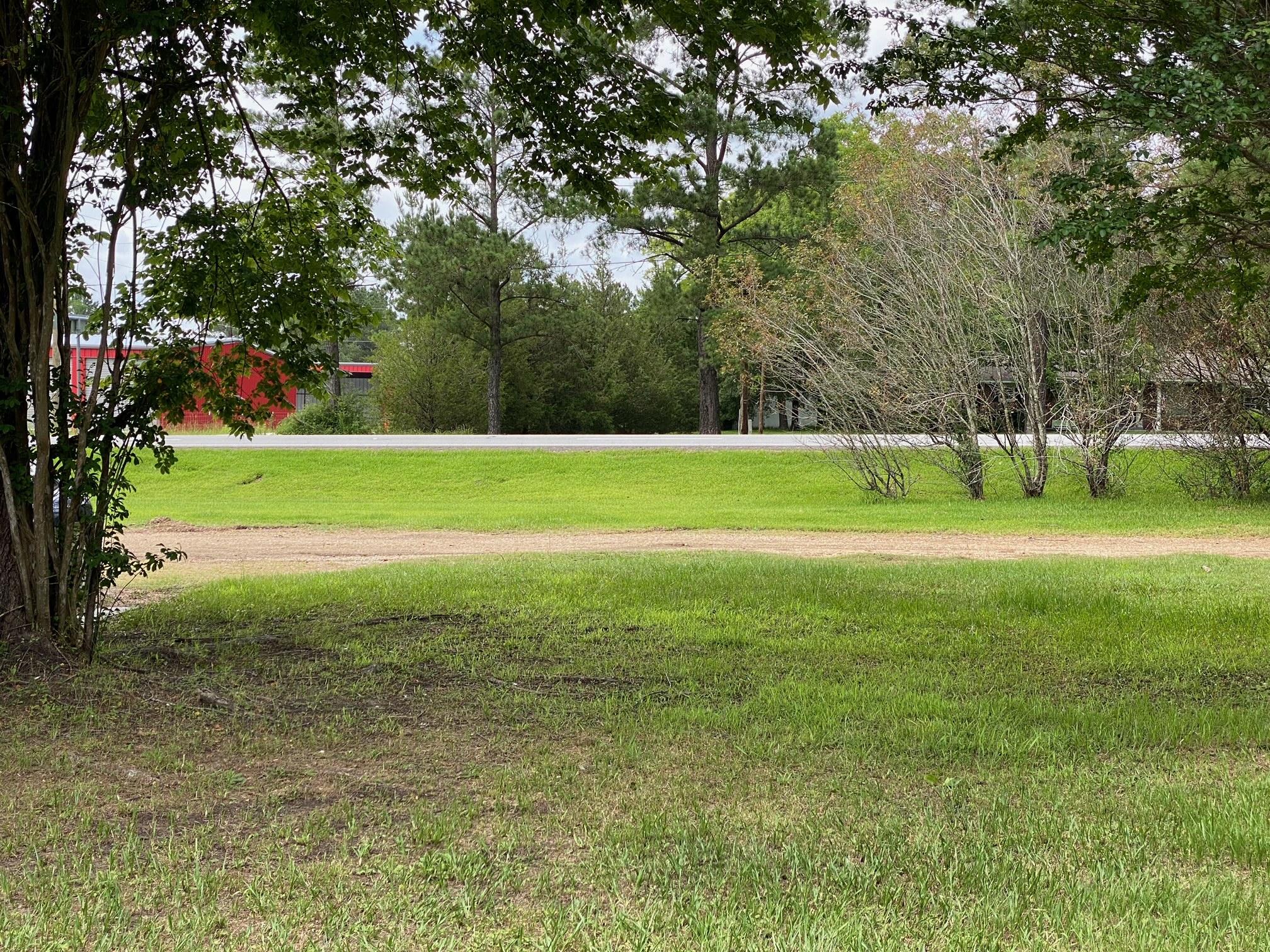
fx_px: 1908
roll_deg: -1.5
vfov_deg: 28.0
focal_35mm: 52
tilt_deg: -1.8
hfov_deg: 36.8
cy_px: 476
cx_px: 635
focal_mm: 6
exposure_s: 1/372
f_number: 2
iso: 20
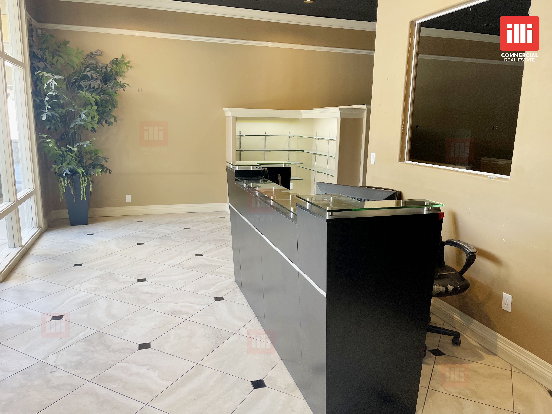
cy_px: 207
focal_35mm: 25
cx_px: 276
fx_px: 399
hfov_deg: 69.4
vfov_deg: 54.9
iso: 125
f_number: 1.6
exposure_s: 1/120
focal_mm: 5.1
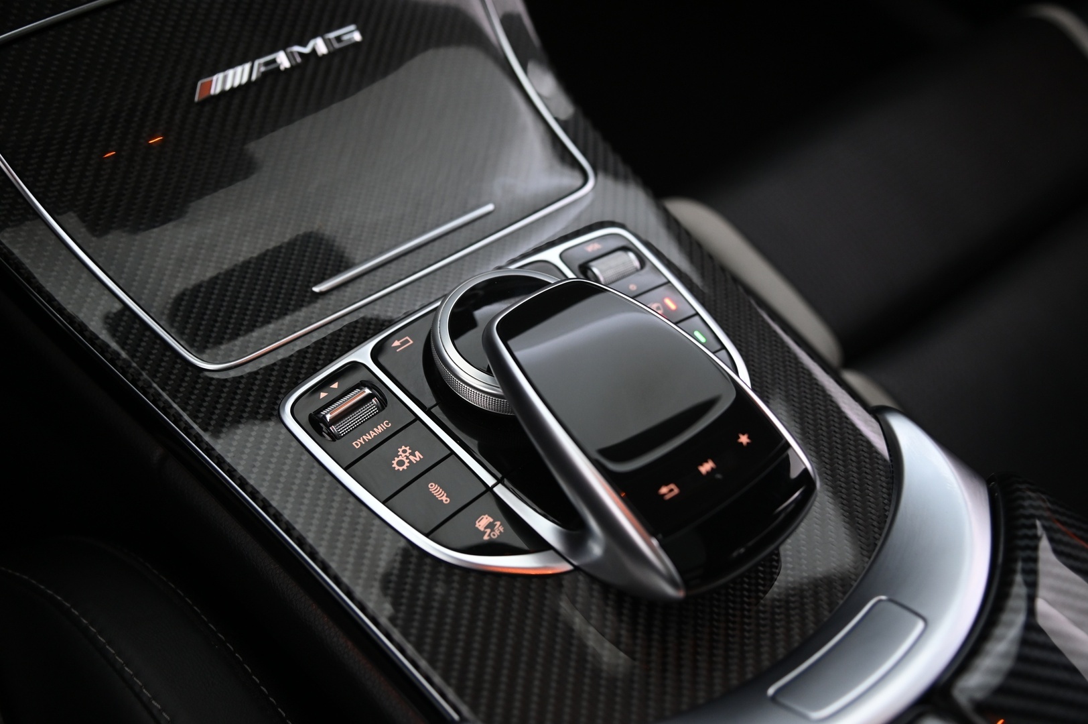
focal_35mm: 38
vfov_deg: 35.0
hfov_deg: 50.7
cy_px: 362
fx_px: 1147
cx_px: 544
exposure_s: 1/20
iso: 2000
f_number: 4
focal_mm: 38
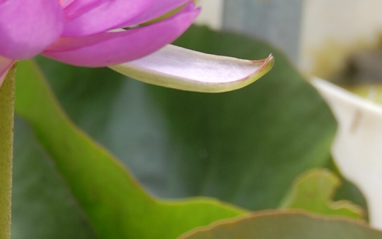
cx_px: 21
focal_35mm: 257
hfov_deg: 8.1
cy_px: -60
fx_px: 2671
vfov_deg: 5.1
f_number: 8
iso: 200
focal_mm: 55
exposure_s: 1/250
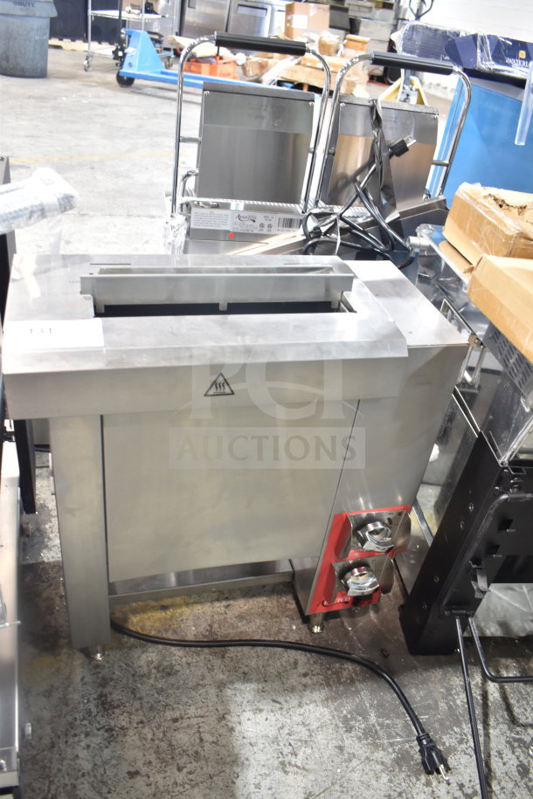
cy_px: 400
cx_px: 266
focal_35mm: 27
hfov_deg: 47.9
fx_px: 600
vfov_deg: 67.4
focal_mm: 18
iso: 720
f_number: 3.5
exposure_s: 1/30
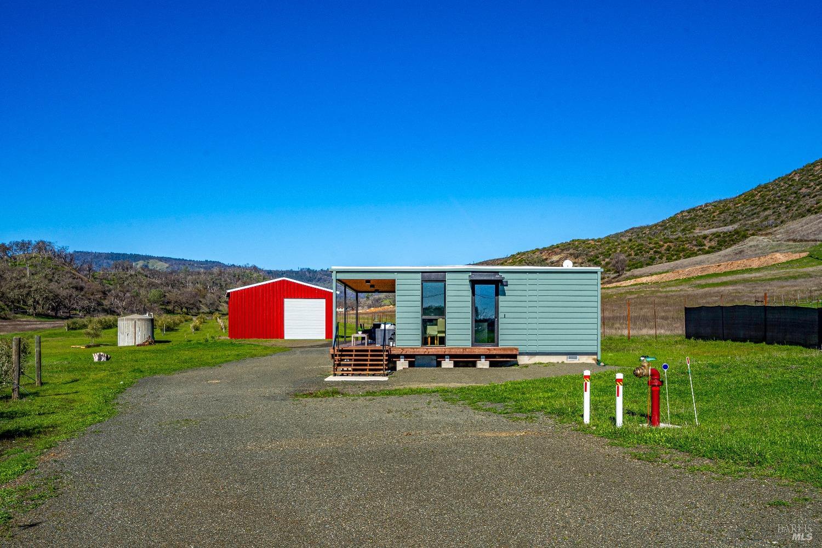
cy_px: 274
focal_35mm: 35
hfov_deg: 54.4
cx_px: 411
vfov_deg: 37.9
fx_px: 799
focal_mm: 35
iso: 320
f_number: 11
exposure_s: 1/640
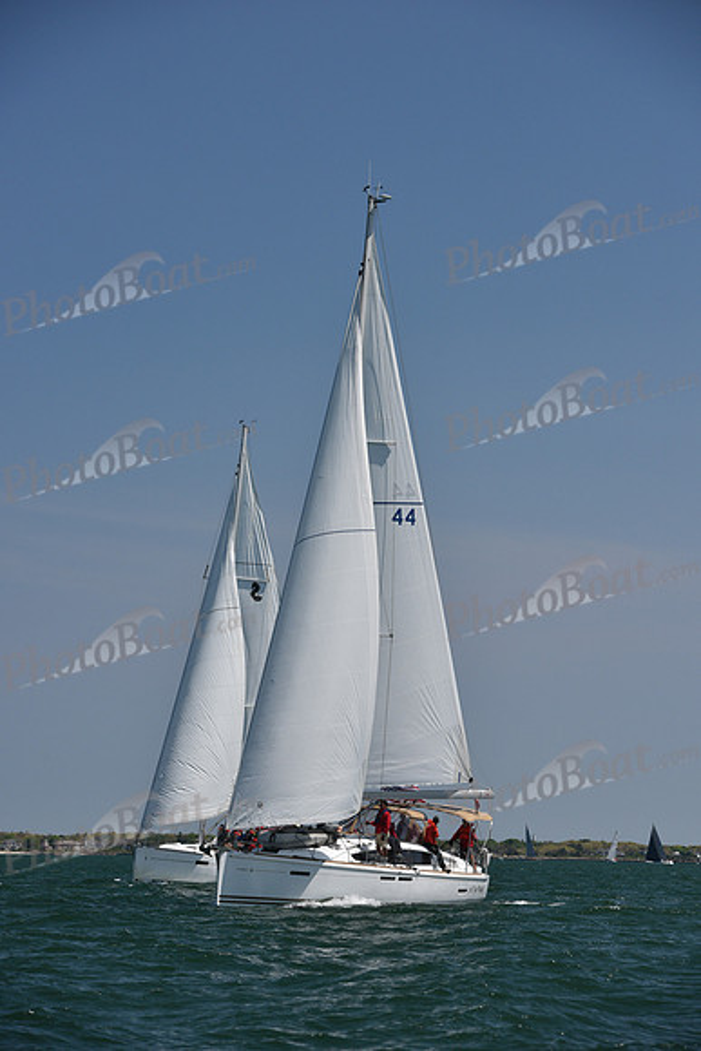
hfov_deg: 10.2
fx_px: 3940
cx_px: 350
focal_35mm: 135
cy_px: 526
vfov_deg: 15.2
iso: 320
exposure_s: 1/800
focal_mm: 135
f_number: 8
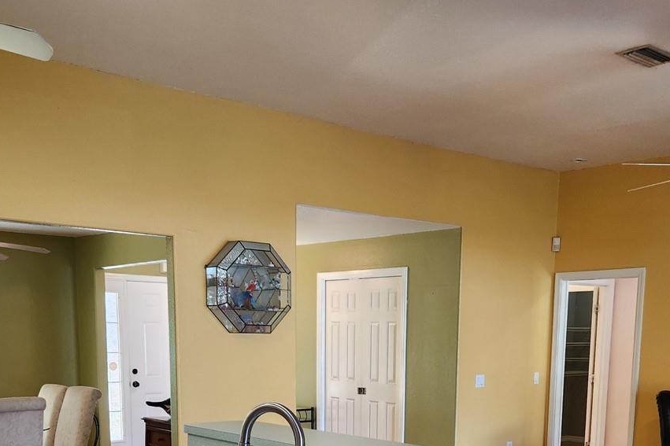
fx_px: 837
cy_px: 453
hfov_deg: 43.6
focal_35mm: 45
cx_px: 354
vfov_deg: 28.0
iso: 200
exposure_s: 1/120
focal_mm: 5.4
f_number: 1.8
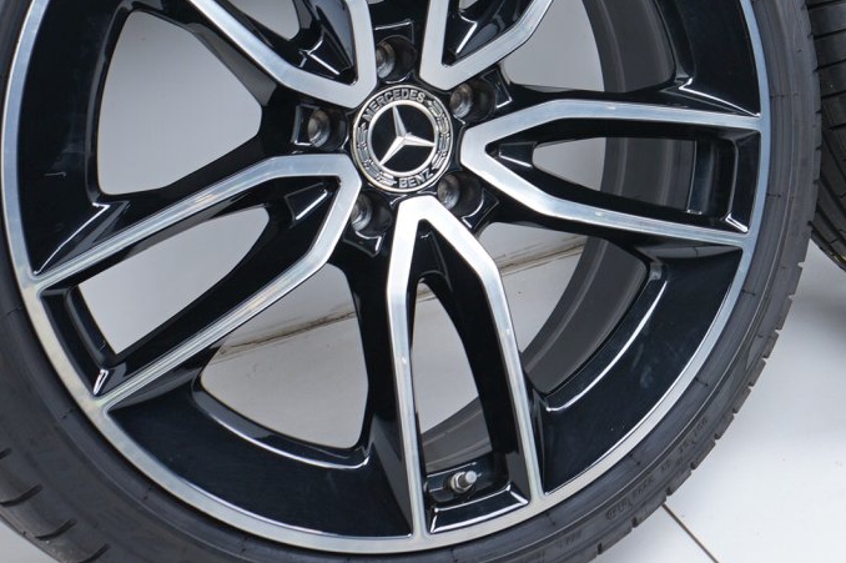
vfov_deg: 13.0
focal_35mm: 102
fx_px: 2395
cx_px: 994
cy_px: -150
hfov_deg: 19.0
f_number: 7.1
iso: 250
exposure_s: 1/125
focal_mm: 36
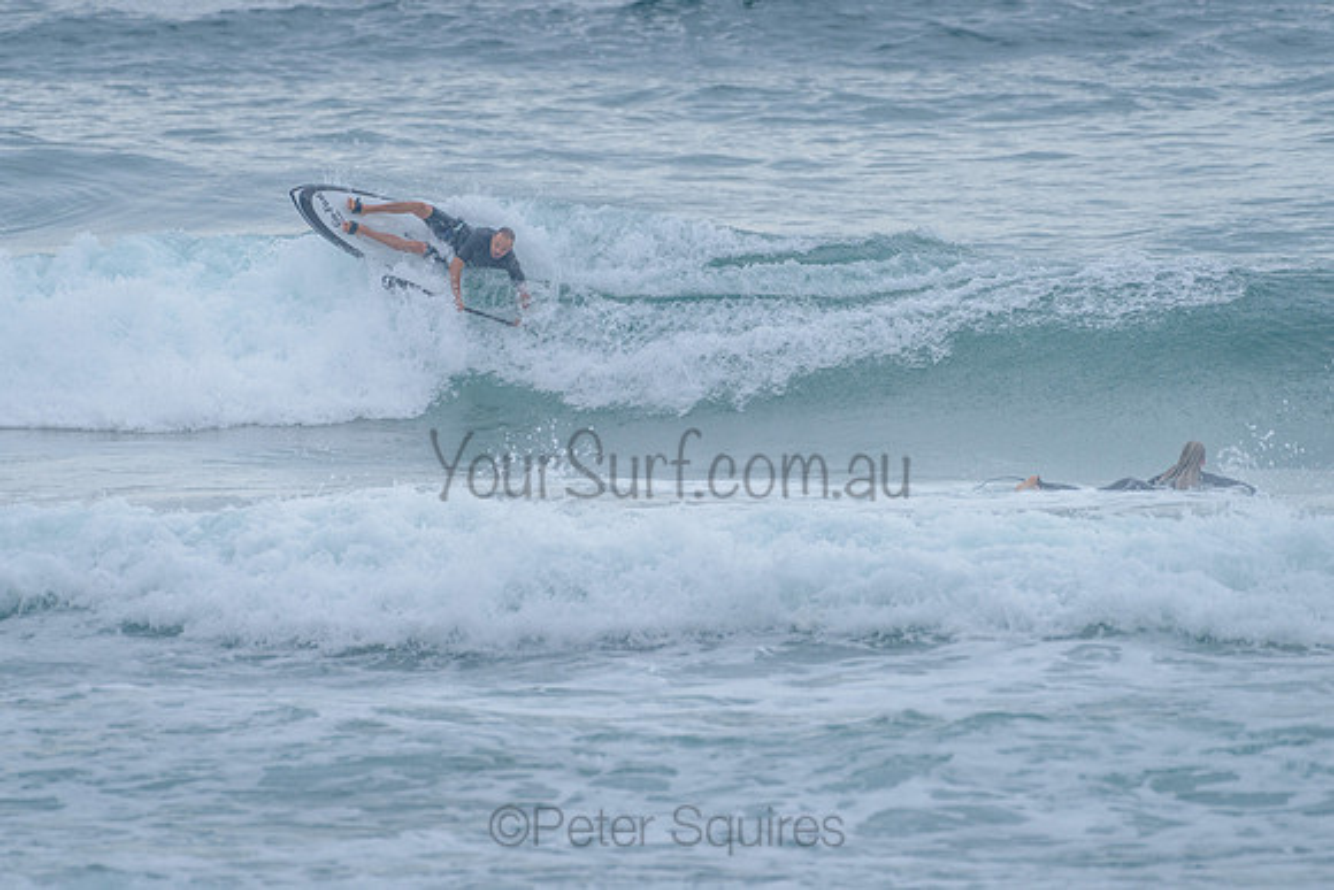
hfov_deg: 3.4
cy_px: 346
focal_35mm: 613
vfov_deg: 2.2
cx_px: 669
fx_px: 22711
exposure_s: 1/1250
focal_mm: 500
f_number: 5.6
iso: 640
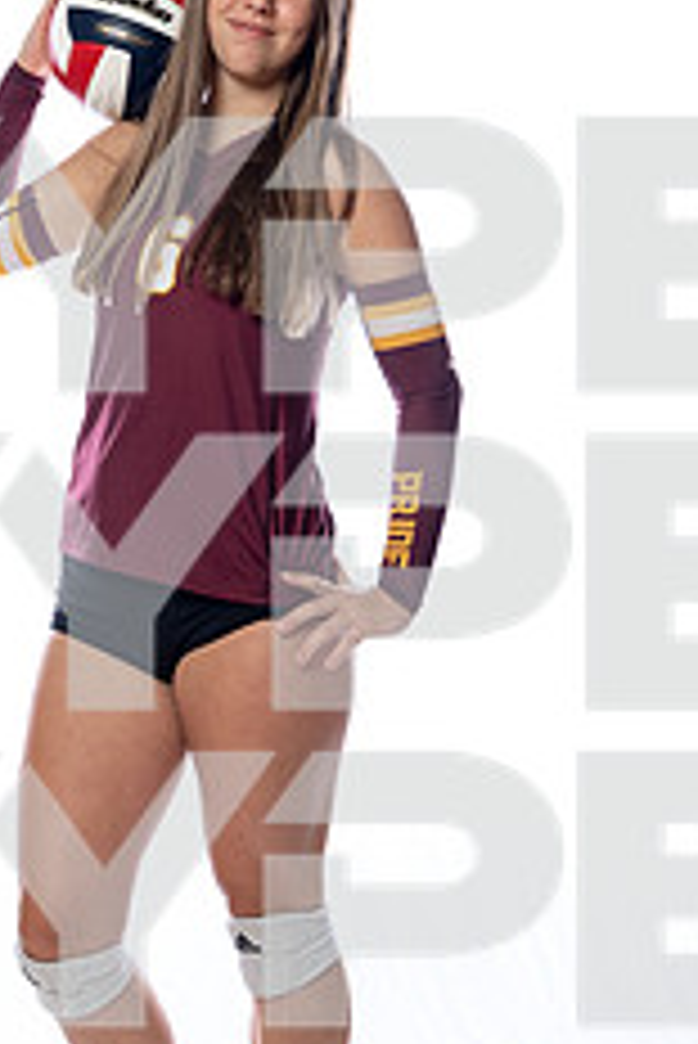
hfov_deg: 14.1
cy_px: 576
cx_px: 221
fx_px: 2817
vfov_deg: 21.0
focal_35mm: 97
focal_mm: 50
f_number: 5.6
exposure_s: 1/250
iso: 640
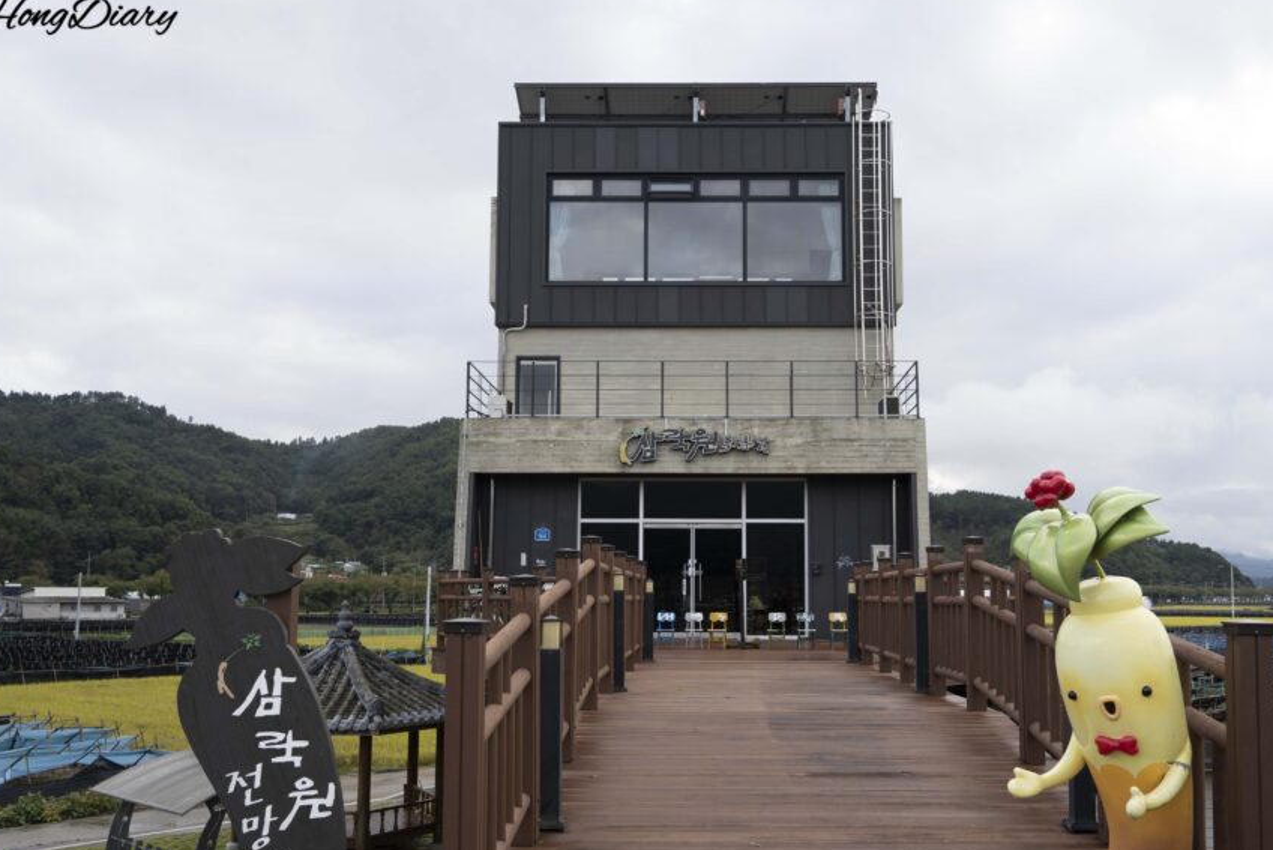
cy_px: 471
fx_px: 1238
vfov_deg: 37.8
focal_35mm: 35
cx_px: 700
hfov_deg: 54.3
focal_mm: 29
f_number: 6.3
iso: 100
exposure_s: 1/100
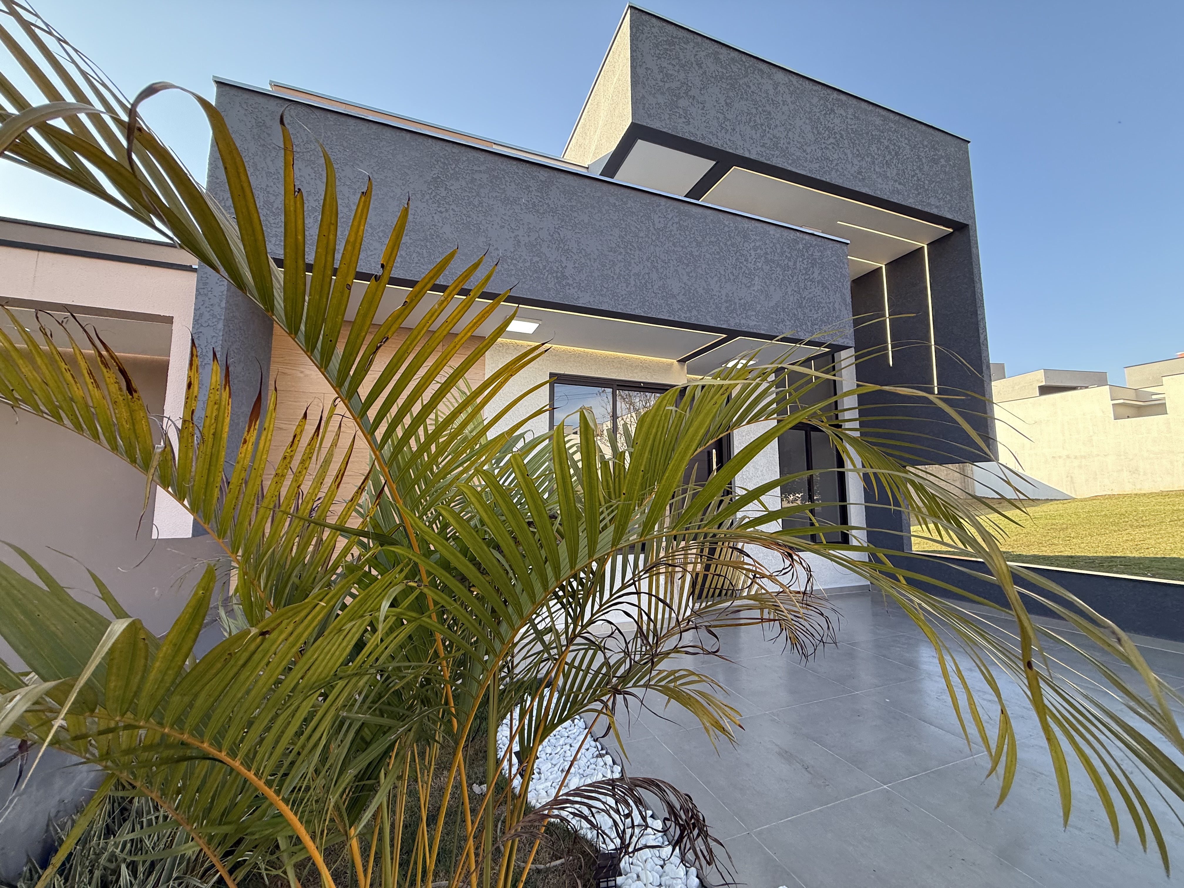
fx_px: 479
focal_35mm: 14
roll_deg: -0.5
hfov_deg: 102.1
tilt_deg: +5.9
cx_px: 592
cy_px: 444
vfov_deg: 85.7
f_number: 2.2
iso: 50
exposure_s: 1/206
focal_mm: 2.22
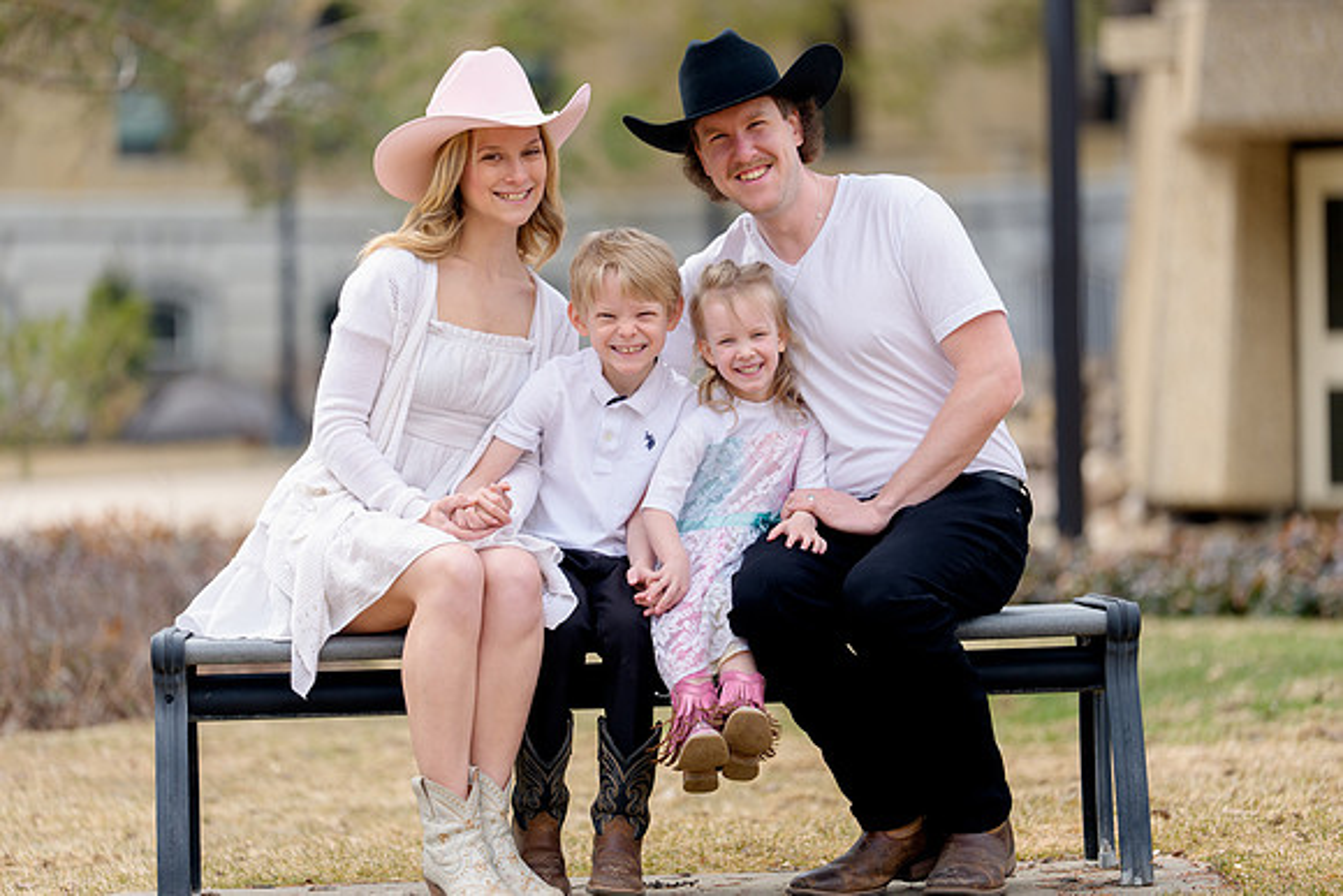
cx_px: 672
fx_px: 5075
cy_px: 448
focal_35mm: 136
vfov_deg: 10.1
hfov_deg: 15.1
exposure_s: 1/2500
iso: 100
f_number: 2
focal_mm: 136
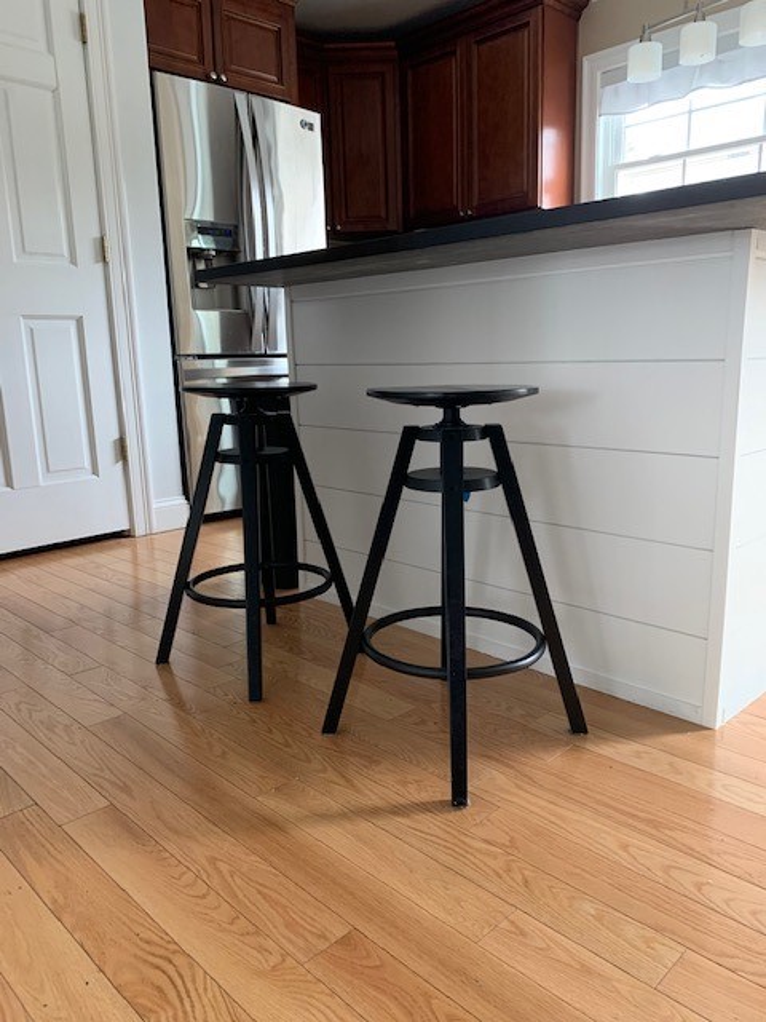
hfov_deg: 53.1
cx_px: 383
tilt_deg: -10.3
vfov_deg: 67.3
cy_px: 511
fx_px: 767
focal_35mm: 26
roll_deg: +2.2
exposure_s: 1/60
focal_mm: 4.25
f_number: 1.8
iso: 200
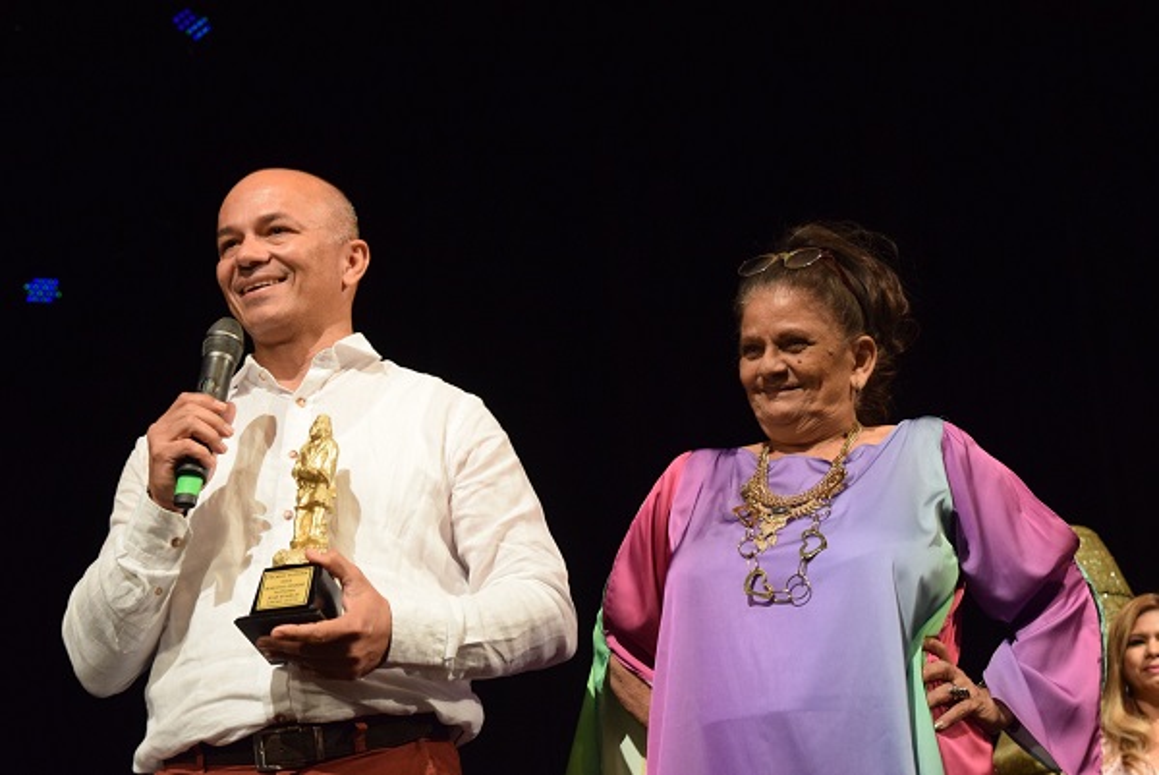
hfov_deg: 27.0
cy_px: 388
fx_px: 2416
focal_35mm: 75
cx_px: 580
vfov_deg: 18.2
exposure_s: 1/80
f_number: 5.6
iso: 2500
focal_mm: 50
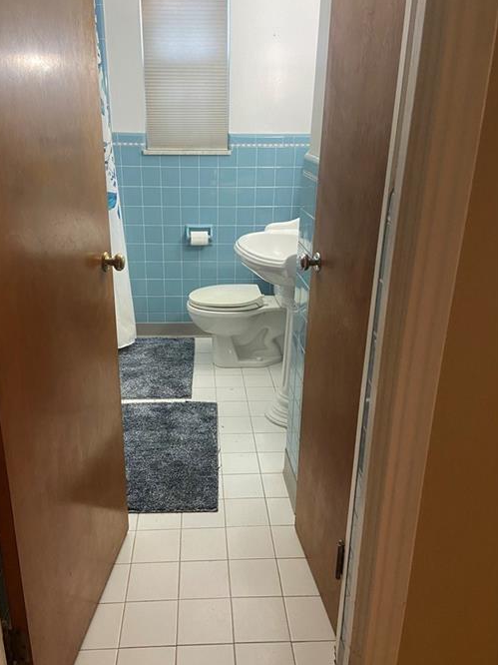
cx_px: 217
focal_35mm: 30
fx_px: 576
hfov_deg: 46.7
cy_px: 346
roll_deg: -0.2
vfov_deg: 60.0
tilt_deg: -20.3
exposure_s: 1/60
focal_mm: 4.25
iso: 250
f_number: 1.8
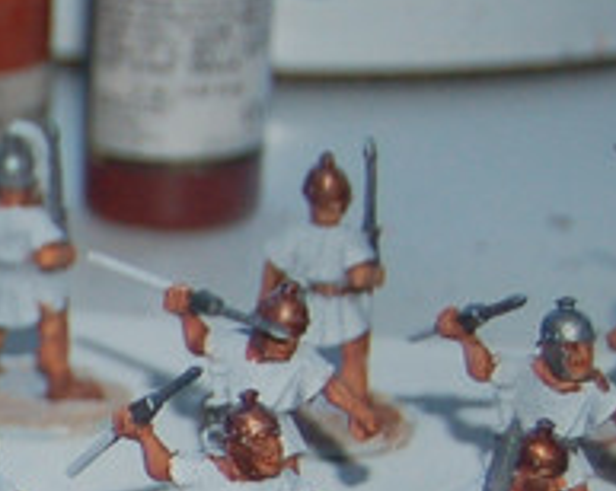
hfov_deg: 6.6
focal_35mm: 272
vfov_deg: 5.6
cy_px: 654
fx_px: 4952
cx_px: -1077
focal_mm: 31
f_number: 4.5
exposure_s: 1/60
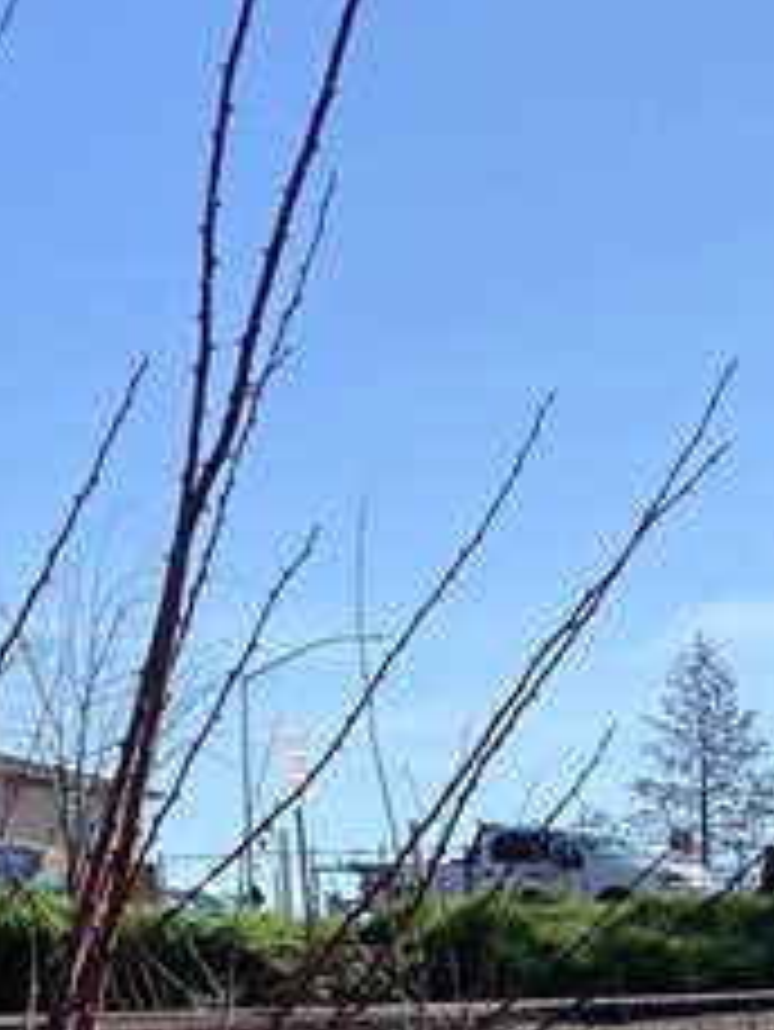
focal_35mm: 125
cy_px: 1754
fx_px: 3723
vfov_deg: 14.2
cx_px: 846
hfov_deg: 11.7
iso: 20
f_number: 1.8
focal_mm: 3.99
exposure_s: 1/1919
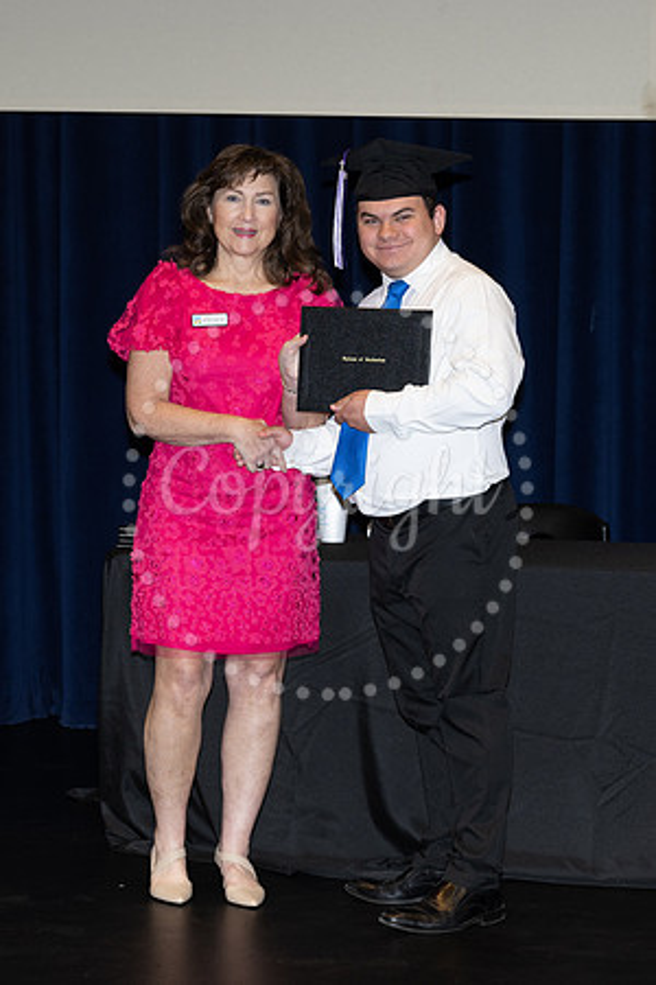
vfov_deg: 18.2
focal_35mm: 113
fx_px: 3075
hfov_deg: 12.2
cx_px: 404
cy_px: 492
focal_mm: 75
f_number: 5.6
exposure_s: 1/80
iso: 640
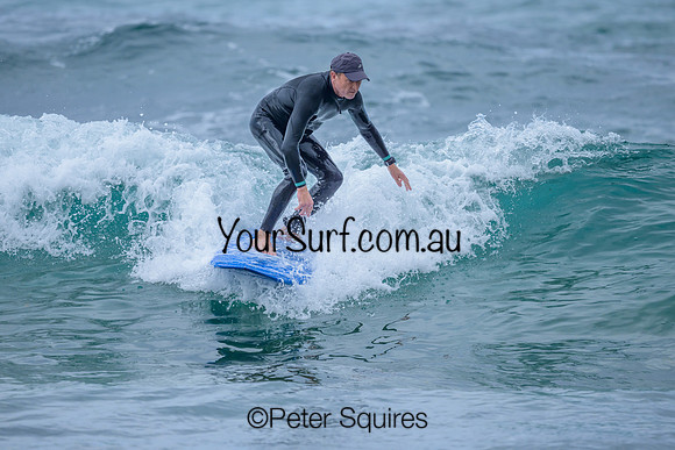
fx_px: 15003
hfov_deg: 2.6
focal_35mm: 800
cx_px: 338
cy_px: 225
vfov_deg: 1.7
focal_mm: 800
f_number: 6.3
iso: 560
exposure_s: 1/2000
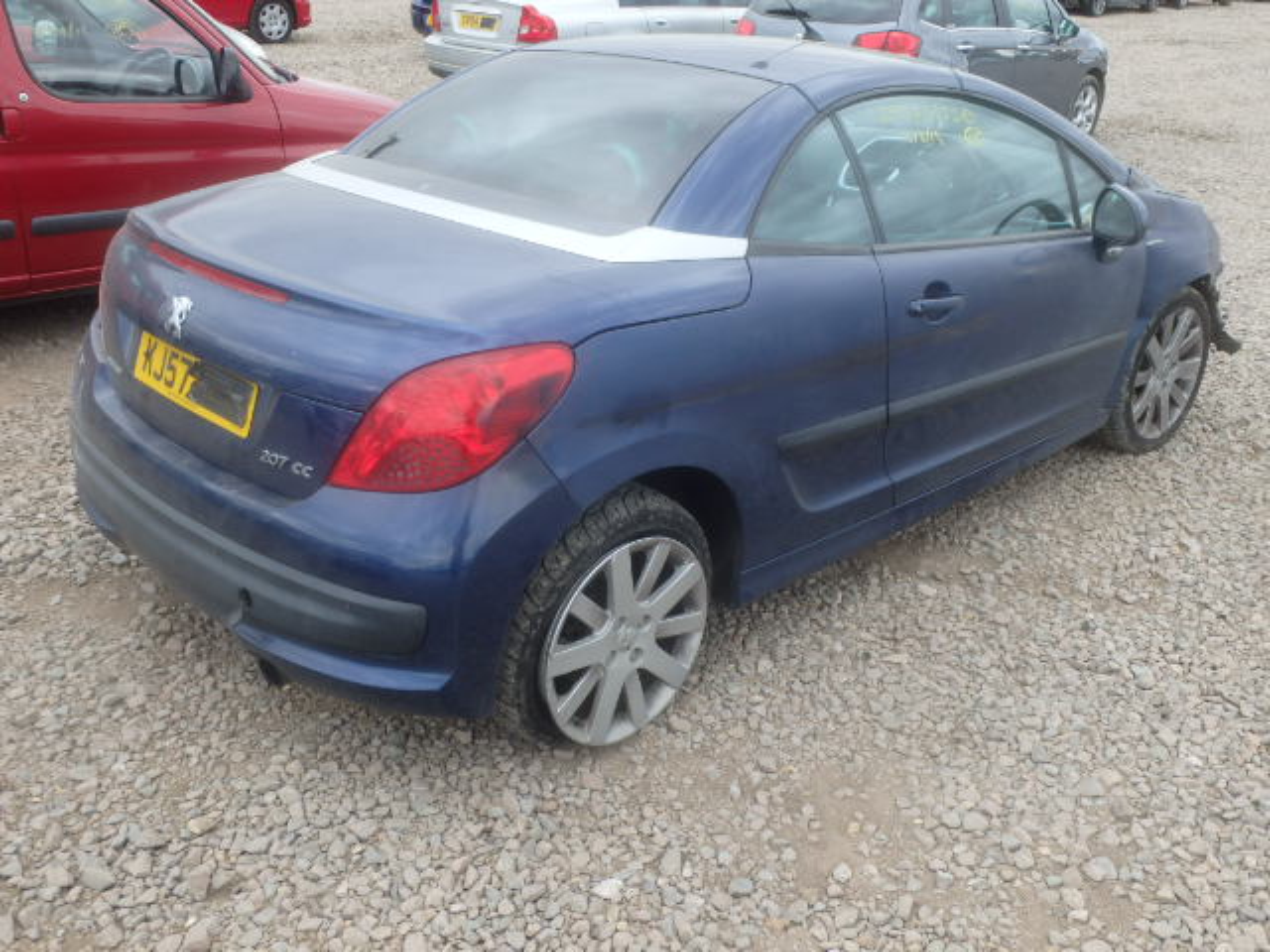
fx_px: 1247
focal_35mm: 34
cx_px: 635
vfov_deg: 41.8
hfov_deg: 54.0
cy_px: 476
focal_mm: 6.1
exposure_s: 1/100
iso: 125
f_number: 4.4
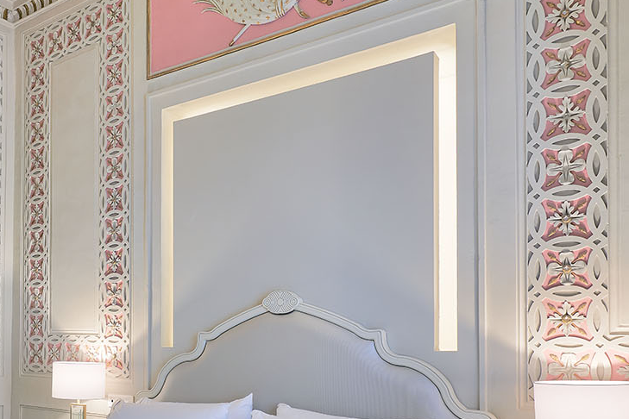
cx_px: 147
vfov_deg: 36.7
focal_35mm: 35
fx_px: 611
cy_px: 330
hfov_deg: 51.8
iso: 100
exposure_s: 1.3
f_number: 11
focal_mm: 17
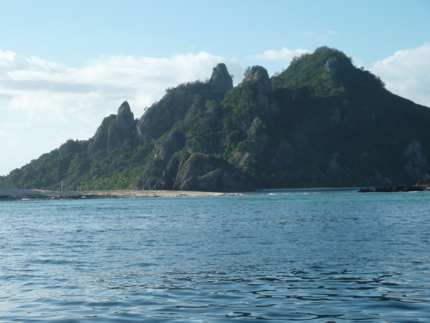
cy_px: 162
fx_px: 1118
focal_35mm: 90
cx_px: 215
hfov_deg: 21.8
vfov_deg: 16.4
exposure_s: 1/400
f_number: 4.3
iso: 80
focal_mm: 14.7
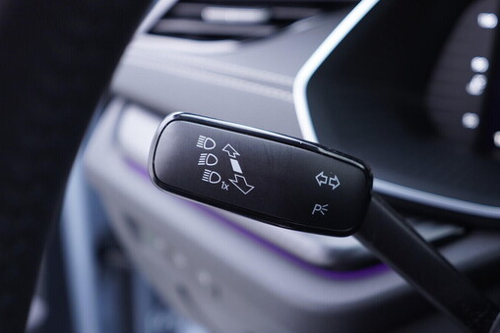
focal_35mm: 39
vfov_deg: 34.2
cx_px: 248
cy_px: 165
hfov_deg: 49.5
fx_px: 542
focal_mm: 24
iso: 320
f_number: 2.8
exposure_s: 1/40
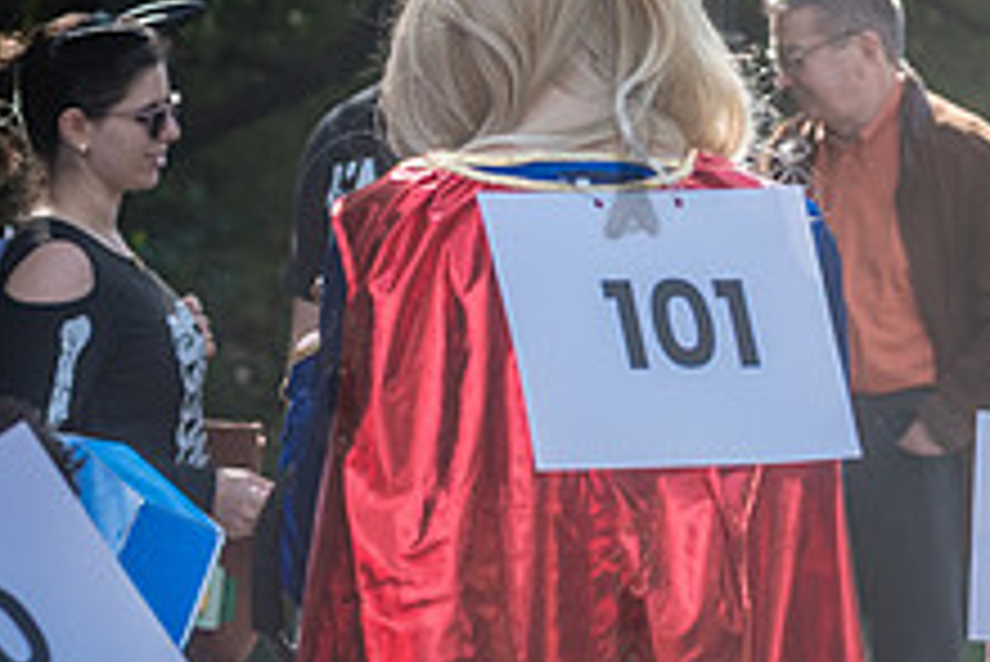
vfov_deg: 5.7
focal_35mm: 243
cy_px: 376
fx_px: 6687
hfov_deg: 8.4
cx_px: 1210
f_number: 6.3
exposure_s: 1/1600
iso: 1000
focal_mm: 92
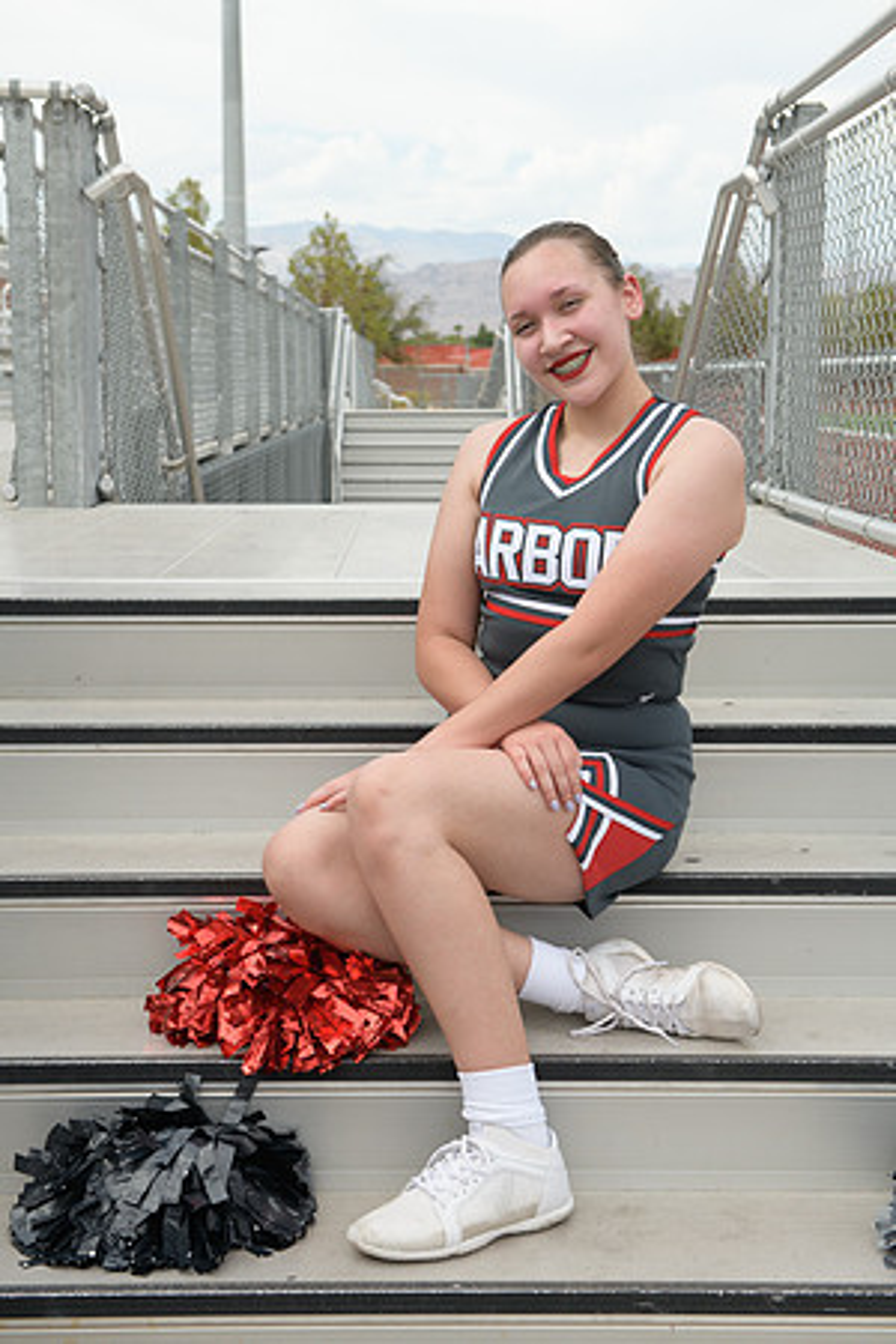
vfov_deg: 35.6
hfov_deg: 24.2
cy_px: 672
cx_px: 448
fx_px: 2091
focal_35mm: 56
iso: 800
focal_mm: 56
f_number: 5.6
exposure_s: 1/1250
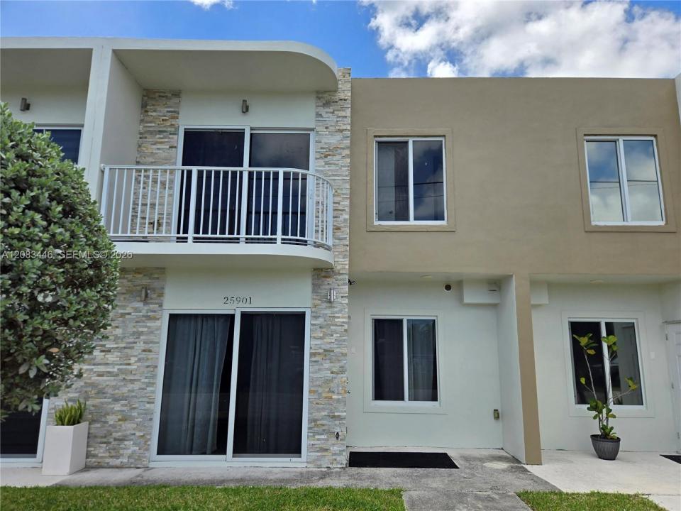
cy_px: 256
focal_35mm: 23
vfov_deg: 58.9
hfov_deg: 73.9
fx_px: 452
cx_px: 340
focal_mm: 5.4
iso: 25
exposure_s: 1/1554
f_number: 1.8
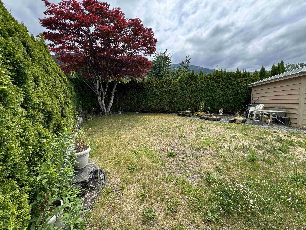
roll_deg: +0.7
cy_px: 115
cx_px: 153
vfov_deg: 85.7
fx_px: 124
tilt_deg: -5.9
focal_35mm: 14
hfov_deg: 102.1
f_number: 2.2
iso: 40
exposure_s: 1/569
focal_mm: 2.22
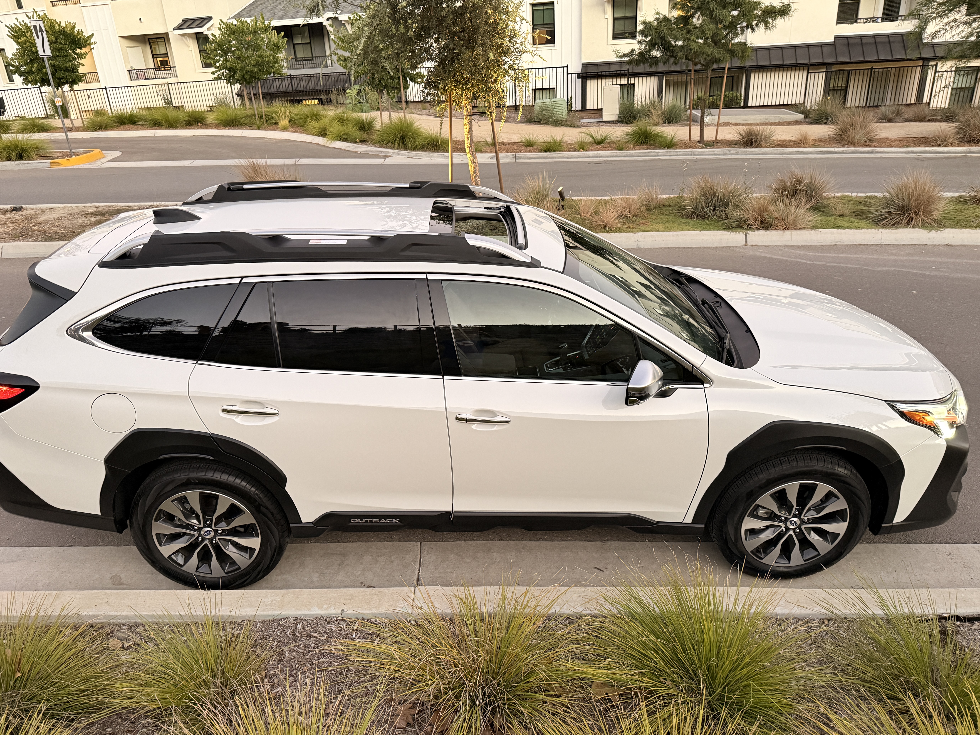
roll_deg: +3.7
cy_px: 380
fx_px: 708
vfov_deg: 54.9
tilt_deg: -23.8
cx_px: 472
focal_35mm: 25
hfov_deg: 69.4
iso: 400
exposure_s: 1/54
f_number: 1.78
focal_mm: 6.76
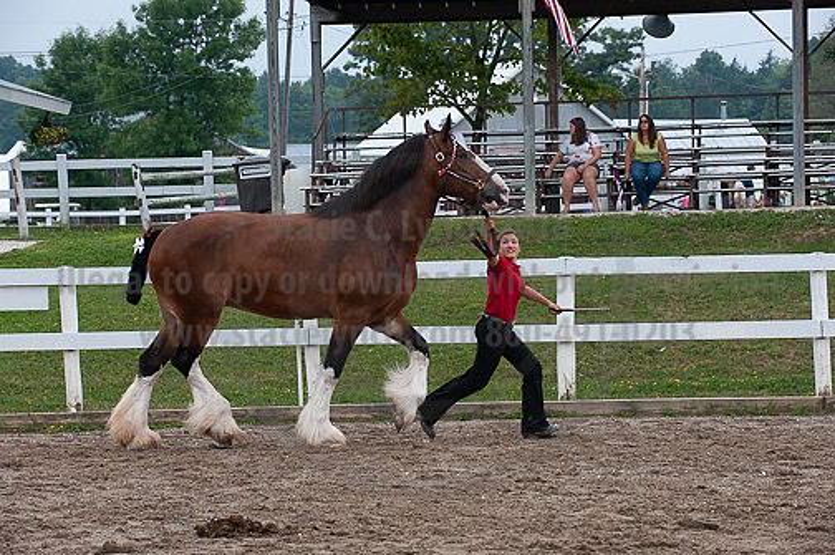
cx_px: 418
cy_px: 278
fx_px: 3128
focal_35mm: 135
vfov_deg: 10.1
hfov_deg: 15.2
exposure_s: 1/1250
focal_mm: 135
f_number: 5.6
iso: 1600
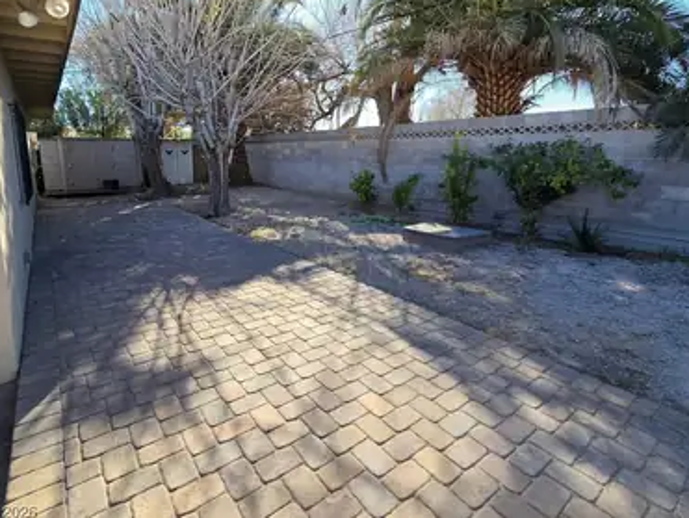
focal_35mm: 14
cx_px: 334
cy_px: 249
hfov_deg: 102.0
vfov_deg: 85.7
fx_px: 279
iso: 50
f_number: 2.2
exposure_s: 1/909
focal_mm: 2.2
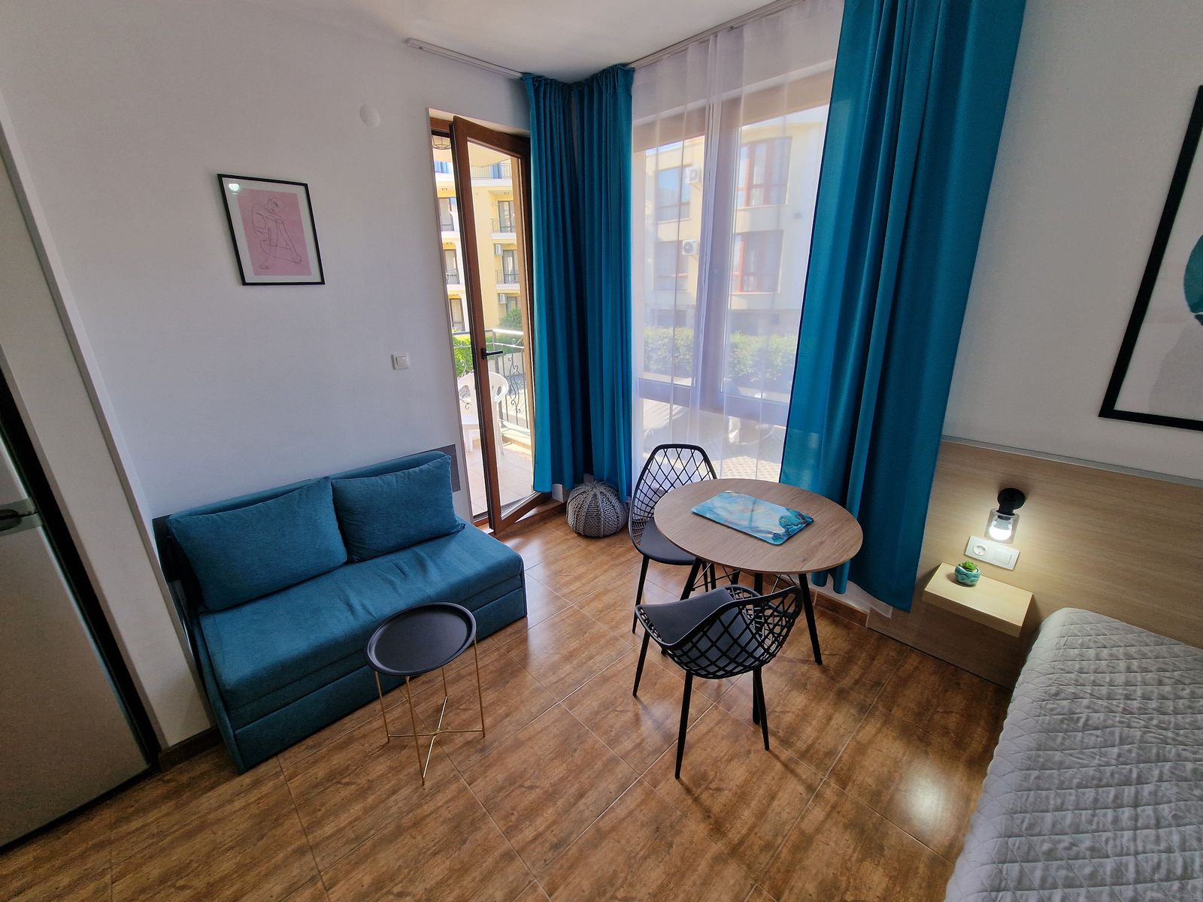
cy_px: 451
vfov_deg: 89.9
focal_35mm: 13
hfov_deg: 106.2
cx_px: 602
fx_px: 452
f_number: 2.2
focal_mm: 2.2
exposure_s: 1/100
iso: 64
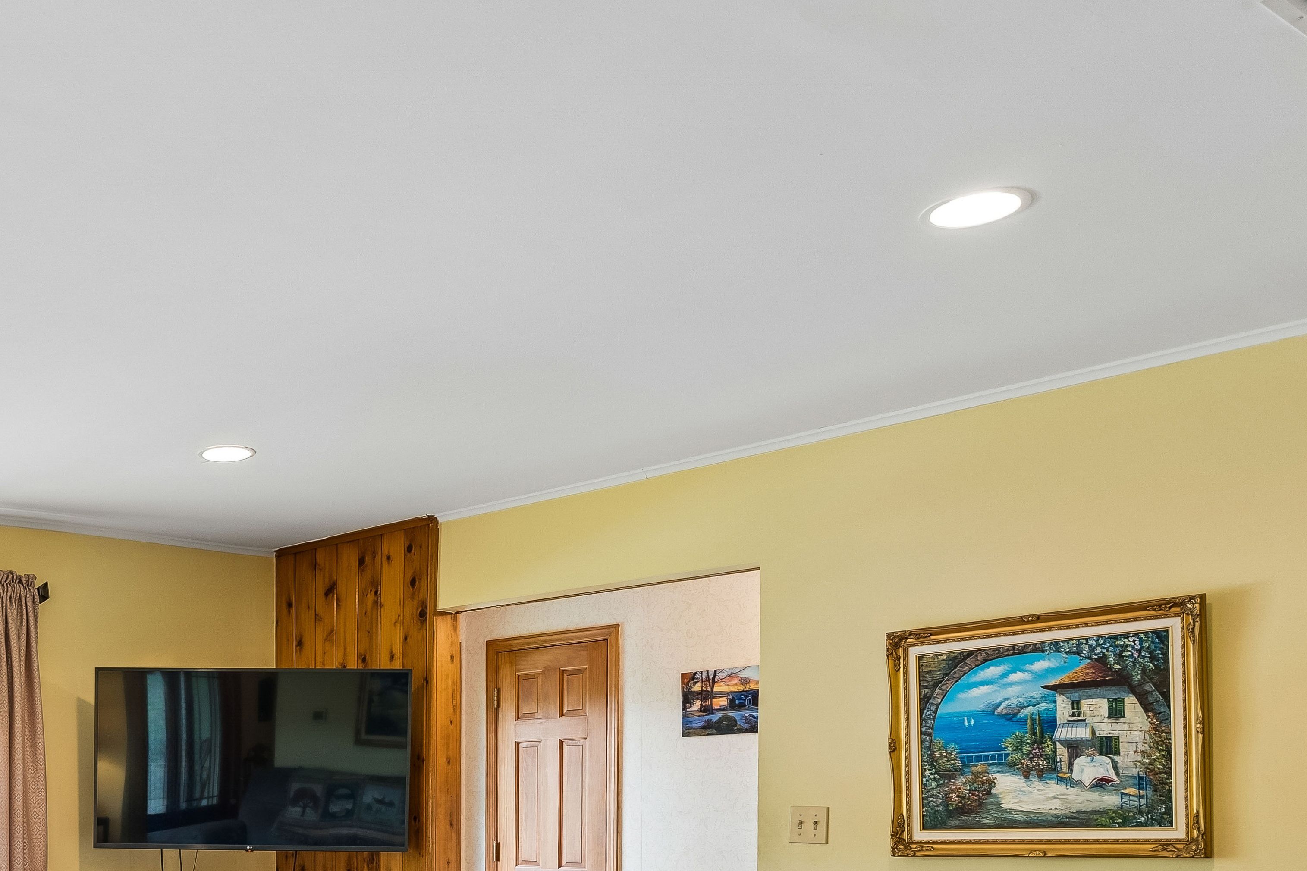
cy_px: 909
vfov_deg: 31.3
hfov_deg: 43.8
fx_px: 1410
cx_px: 55
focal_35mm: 39
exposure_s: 1/40
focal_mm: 16.8
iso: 400
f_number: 2.8
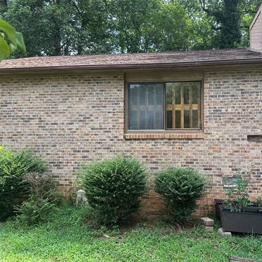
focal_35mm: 29
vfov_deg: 55.6
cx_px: 163
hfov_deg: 55.0
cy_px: 130
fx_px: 248
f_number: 1.78
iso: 80
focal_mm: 6.86
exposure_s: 1/529
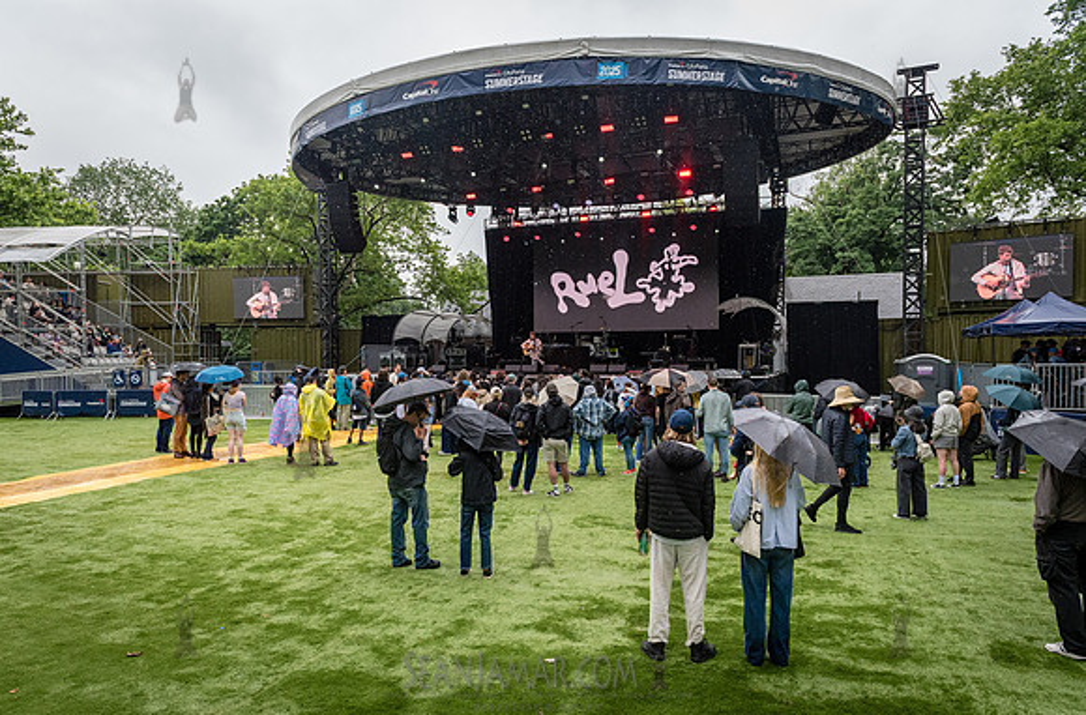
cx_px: 518
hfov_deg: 71.1
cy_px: 379
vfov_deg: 50.4
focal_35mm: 25
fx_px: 759
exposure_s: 1/2000
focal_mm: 24
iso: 2000
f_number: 4.5
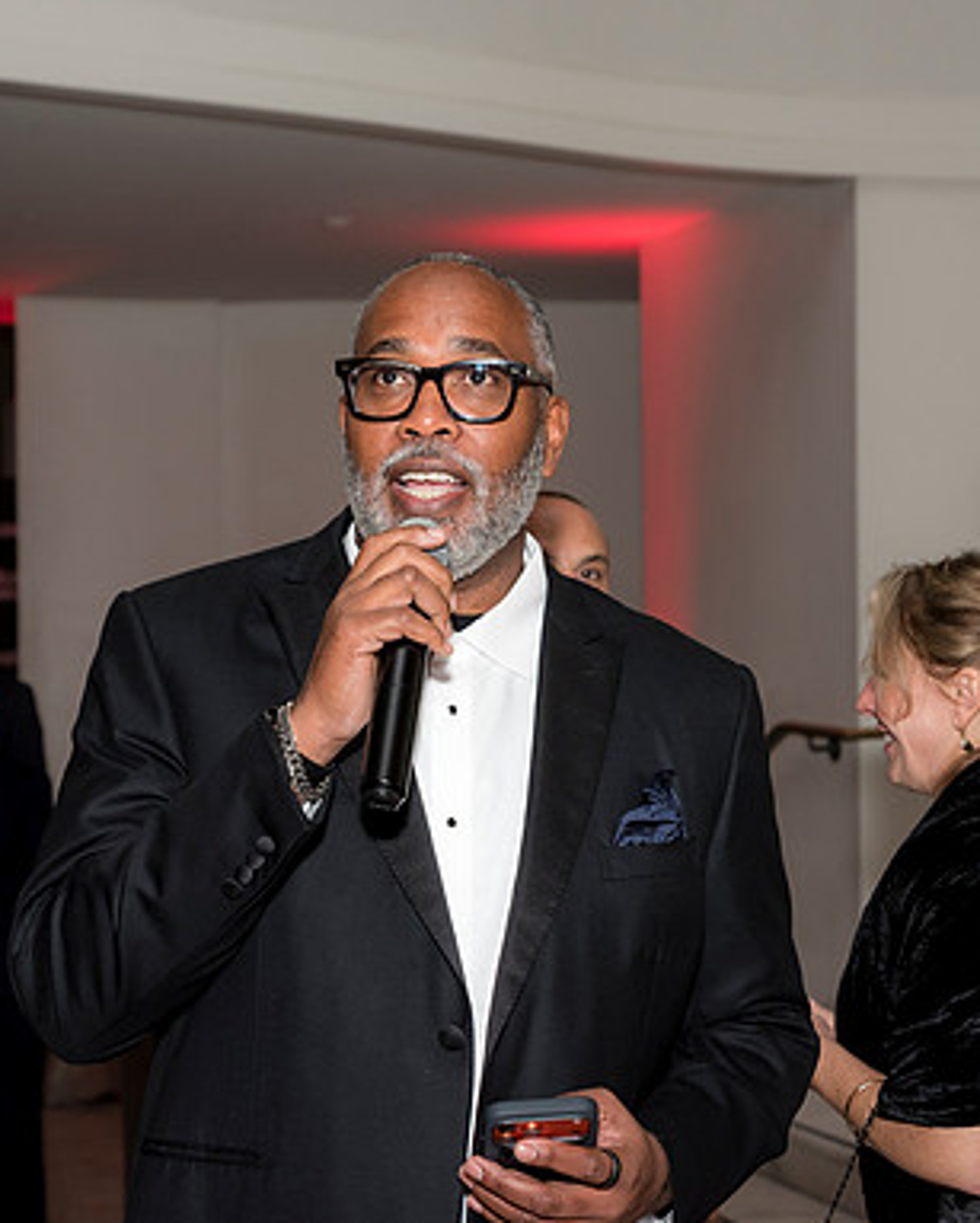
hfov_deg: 19.2
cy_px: 612
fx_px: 2897
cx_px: 456
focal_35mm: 80
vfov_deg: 23.8
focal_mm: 56
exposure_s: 1/125
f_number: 5
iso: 800
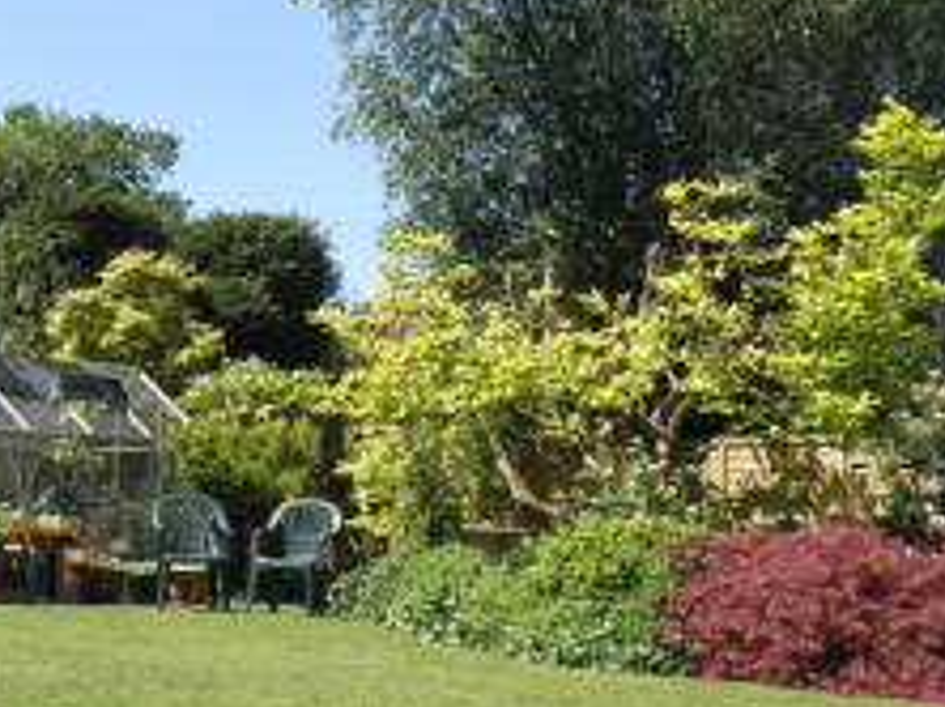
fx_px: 1718
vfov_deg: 23.2
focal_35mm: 63
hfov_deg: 29.9
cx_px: 160
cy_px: 398
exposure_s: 1/100
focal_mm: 4.3
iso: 64
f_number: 8.3
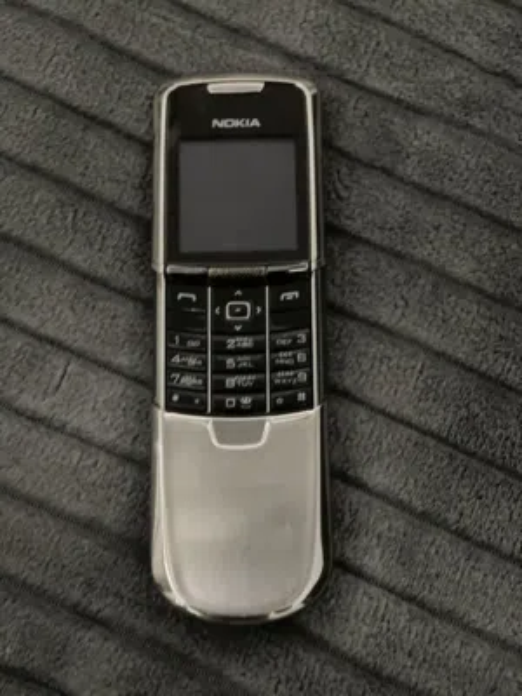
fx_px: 1046
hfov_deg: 28.0
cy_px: 348
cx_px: 261
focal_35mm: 52
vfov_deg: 36.8
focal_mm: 6
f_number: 2
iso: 640
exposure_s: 1/14
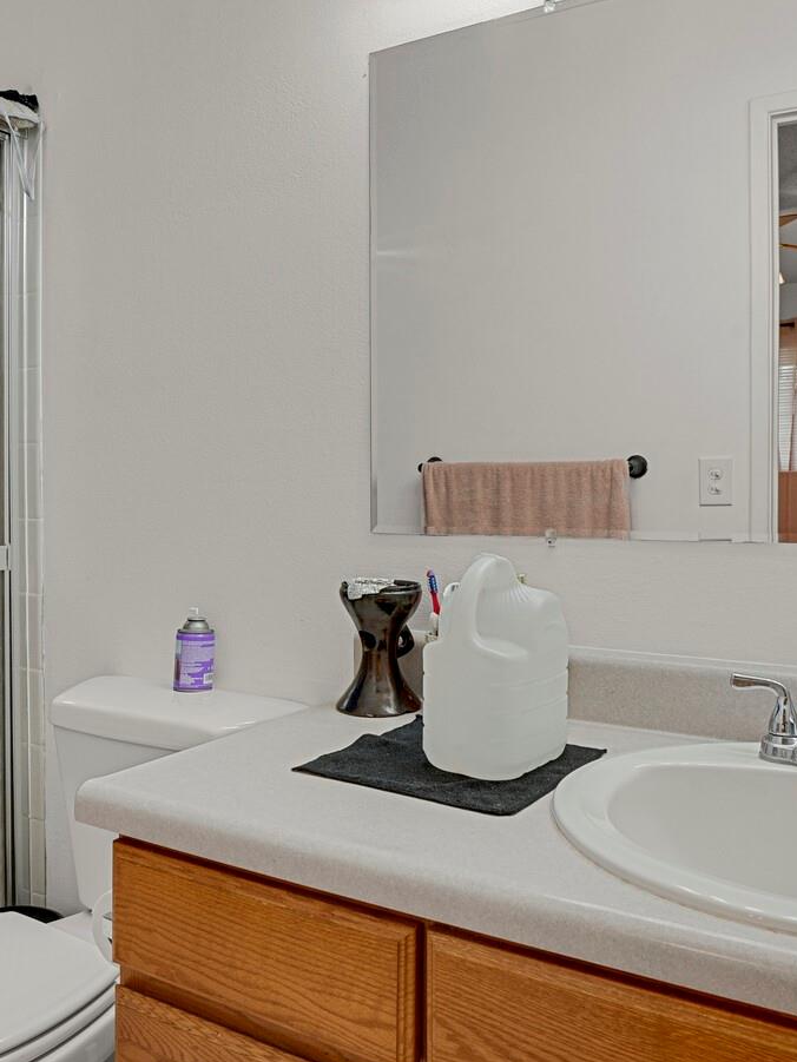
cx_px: 414
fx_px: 890
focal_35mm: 29
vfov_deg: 61.5
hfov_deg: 48.2
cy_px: 476
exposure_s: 1
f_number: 8
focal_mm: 17
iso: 250
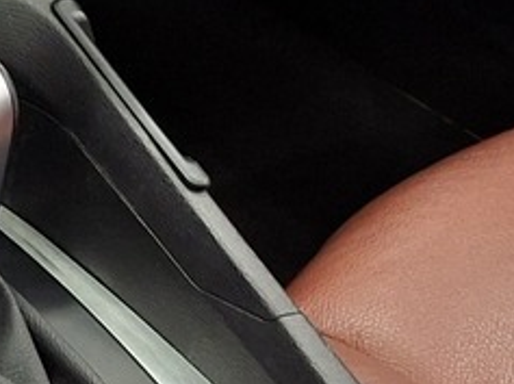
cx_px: -575
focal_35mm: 140
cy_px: -276
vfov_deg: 10.1
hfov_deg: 12.2
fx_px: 2076
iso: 400
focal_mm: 5.54
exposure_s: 1/33
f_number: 1.8
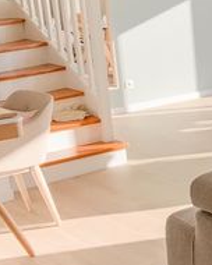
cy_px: 109
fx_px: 627
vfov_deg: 23.8
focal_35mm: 80
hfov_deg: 16.0
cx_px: 391
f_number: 1.8
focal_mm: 4.25
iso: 25
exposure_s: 1/400
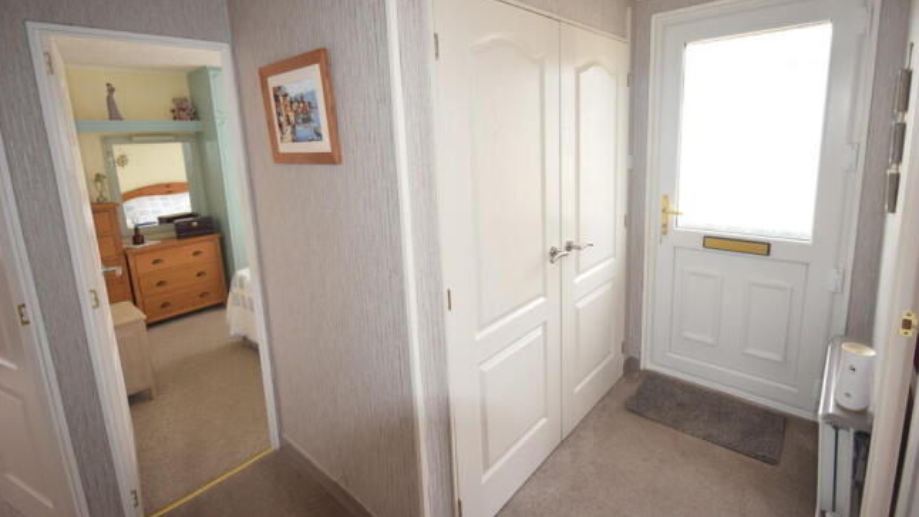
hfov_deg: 94.2
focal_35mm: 18
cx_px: 456
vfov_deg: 61.9
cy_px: 216
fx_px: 427
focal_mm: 11
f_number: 5.6
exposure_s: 1/125
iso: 800
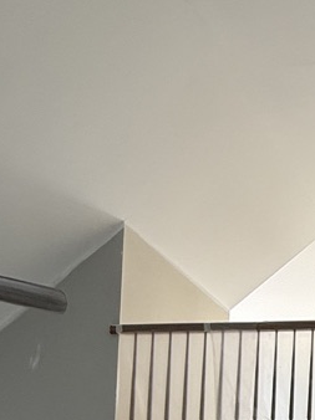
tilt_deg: +3.2
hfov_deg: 20.0
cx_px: 528
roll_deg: -1.4
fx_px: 705
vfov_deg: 26.2
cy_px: 598
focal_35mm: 58
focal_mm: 2.22
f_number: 2.2
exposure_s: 1/99
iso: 100
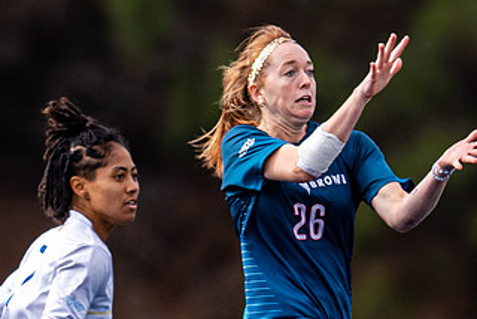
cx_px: 247
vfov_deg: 0.7
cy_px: 415
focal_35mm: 1934
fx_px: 25648
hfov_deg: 1.1
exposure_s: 1/1000
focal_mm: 400
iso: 100
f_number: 2.8
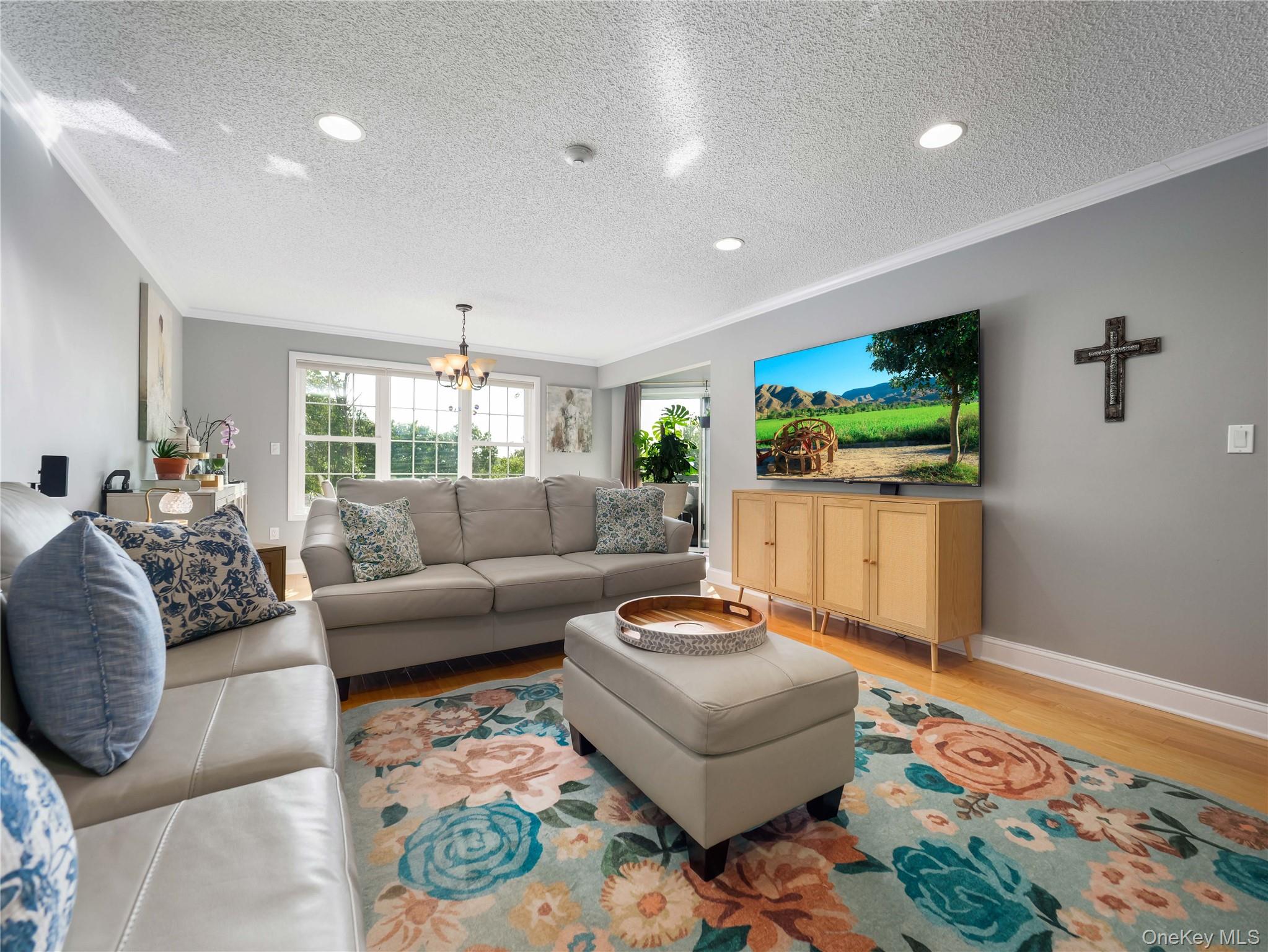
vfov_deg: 85.7
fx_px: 513
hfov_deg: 102.0
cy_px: 476
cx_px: 634
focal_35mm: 14
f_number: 3.5
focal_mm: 7
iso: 800
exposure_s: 1/50
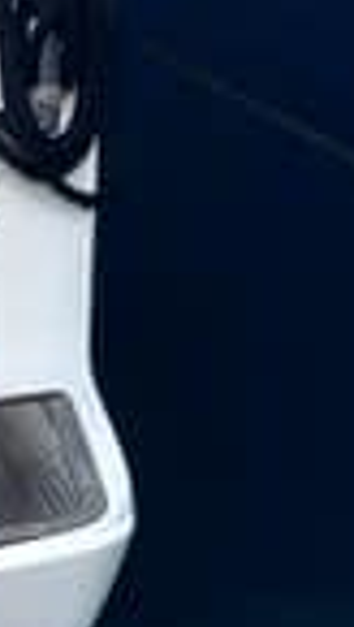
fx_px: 2692
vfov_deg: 12.3
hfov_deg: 7.4
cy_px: -437
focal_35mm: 162
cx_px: 557
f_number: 1.8
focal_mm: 4
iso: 20
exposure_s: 1/128
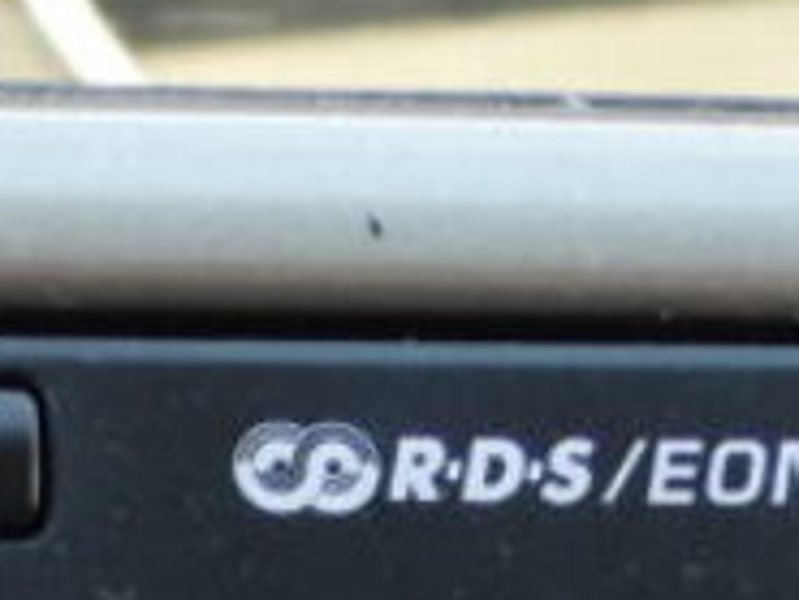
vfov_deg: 2.7
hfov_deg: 3.6
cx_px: -1412
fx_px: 12449
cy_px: 2068
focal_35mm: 539
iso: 100
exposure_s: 1/80
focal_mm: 12.6
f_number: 3.5
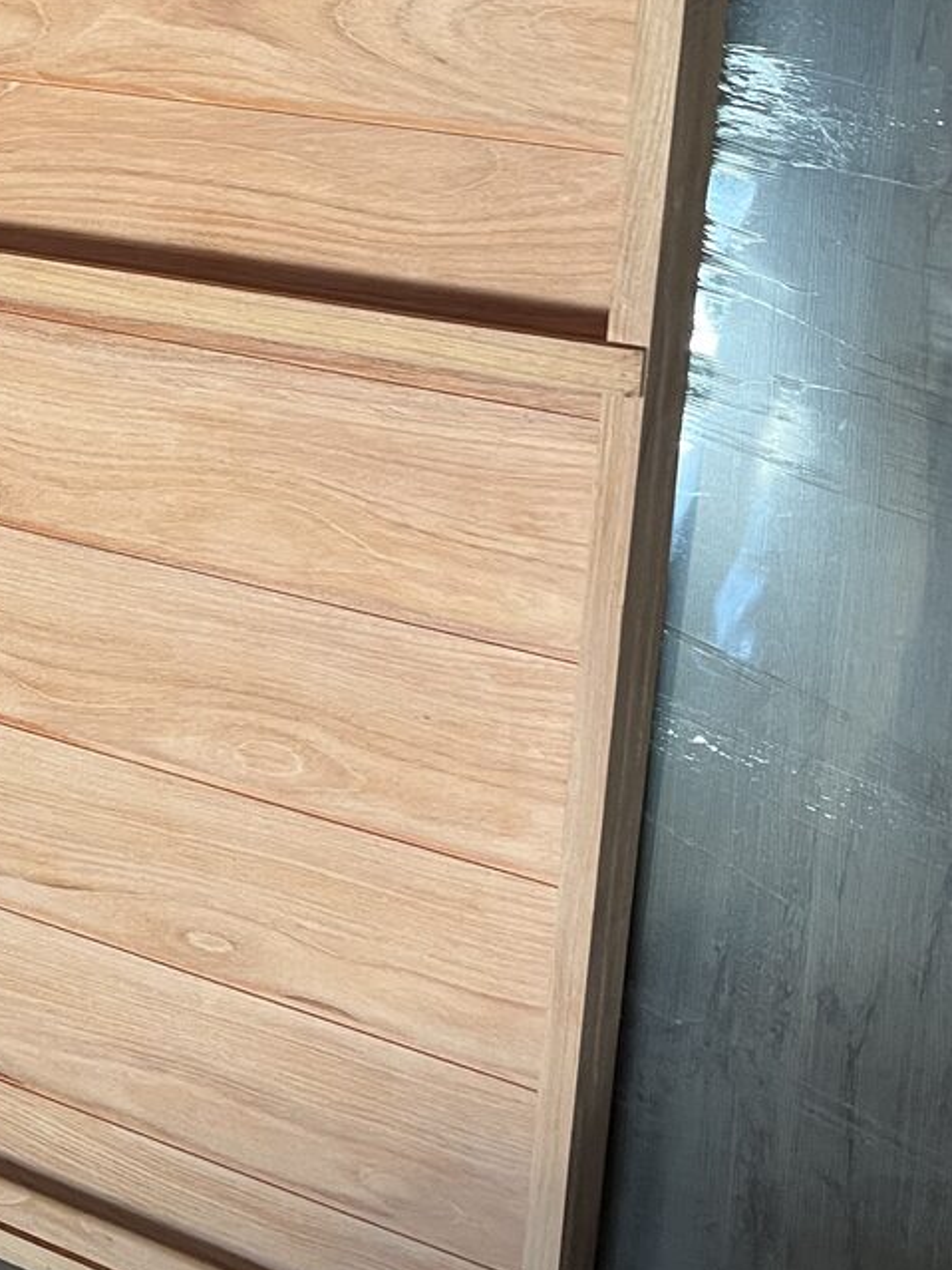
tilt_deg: -22.2
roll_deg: +1.6
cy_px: 350
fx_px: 2091
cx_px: -2
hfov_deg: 24.5
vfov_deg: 33.3
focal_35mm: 57
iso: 160
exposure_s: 1/60
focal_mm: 5.1
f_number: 1.6
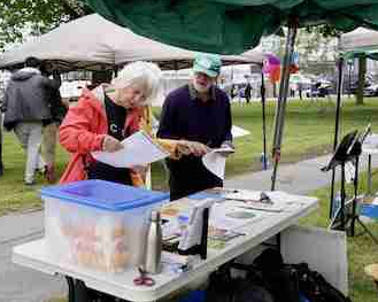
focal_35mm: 48
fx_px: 537
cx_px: 216
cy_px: 150
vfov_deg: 31.4
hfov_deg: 38.7
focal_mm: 42
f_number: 8
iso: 400
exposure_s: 1/200
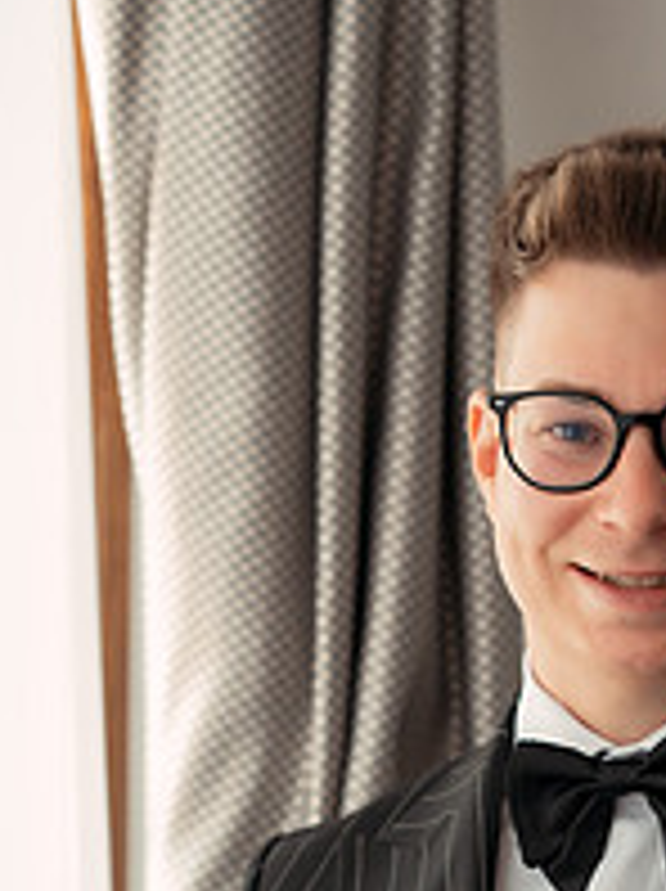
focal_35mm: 186
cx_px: 614
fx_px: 4782
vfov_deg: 10.5
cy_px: 976
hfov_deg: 7.9
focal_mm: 85
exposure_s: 1/200
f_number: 3.2
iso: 1600
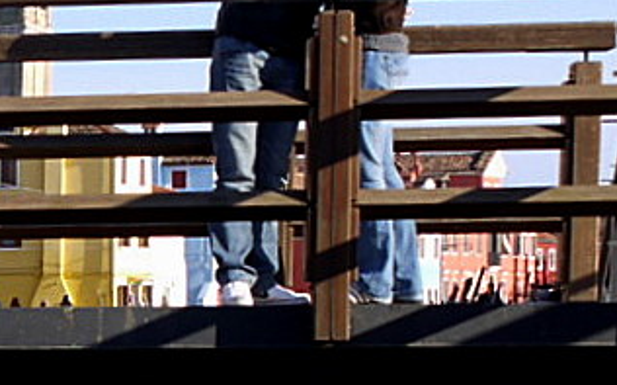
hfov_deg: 11.2
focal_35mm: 172
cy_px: 485
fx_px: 2890
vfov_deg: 7.5
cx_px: -533
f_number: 8
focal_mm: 20
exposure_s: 1/160
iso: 100
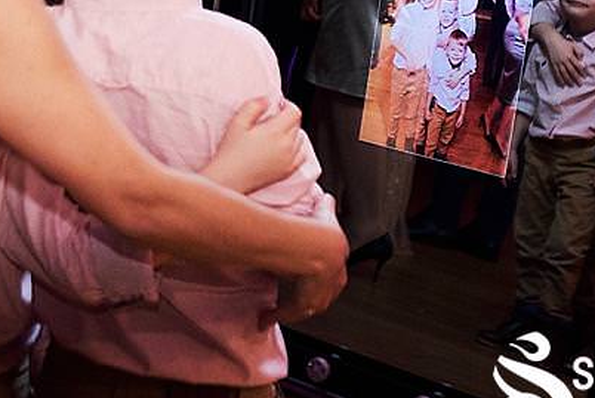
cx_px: 132
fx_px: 1439
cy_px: -52
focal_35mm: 87
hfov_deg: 23.1
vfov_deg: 15.3
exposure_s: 1/500
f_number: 1.8
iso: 3200
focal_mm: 23
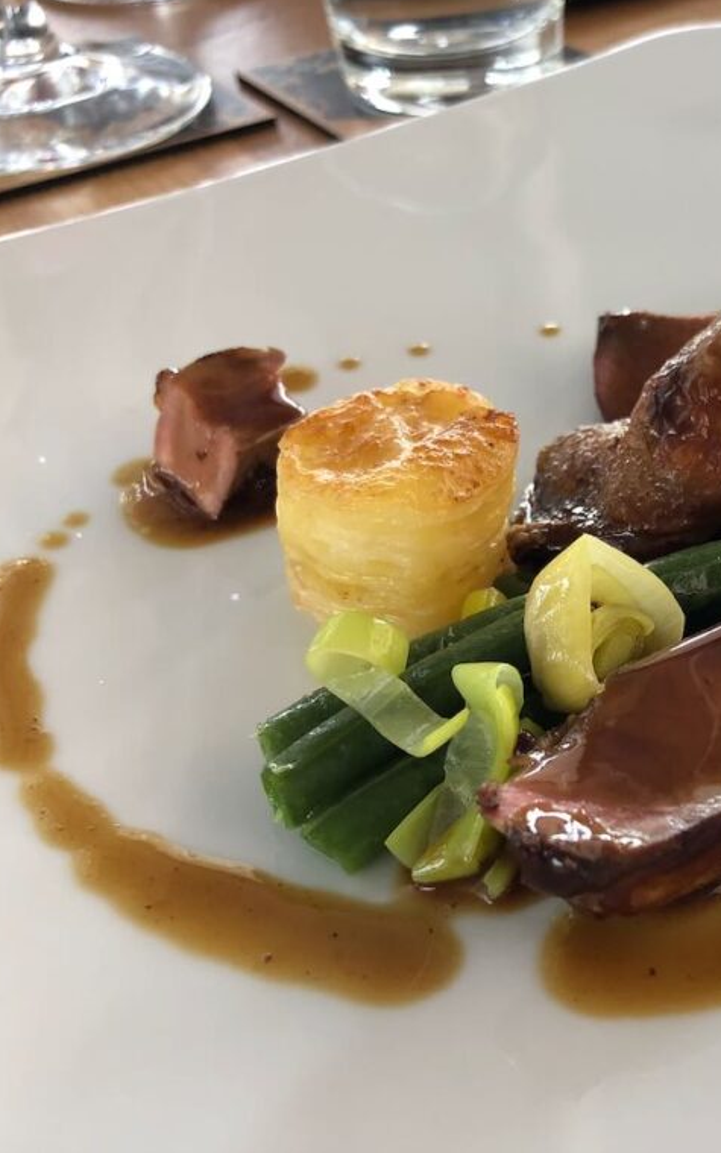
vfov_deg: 49.3
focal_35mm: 40
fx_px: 1258
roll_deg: +1.3
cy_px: 576
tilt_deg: -40.7
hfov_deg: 30.2
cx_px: 691
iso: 40
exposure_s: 1/120
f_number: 1.8
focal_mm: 3.99
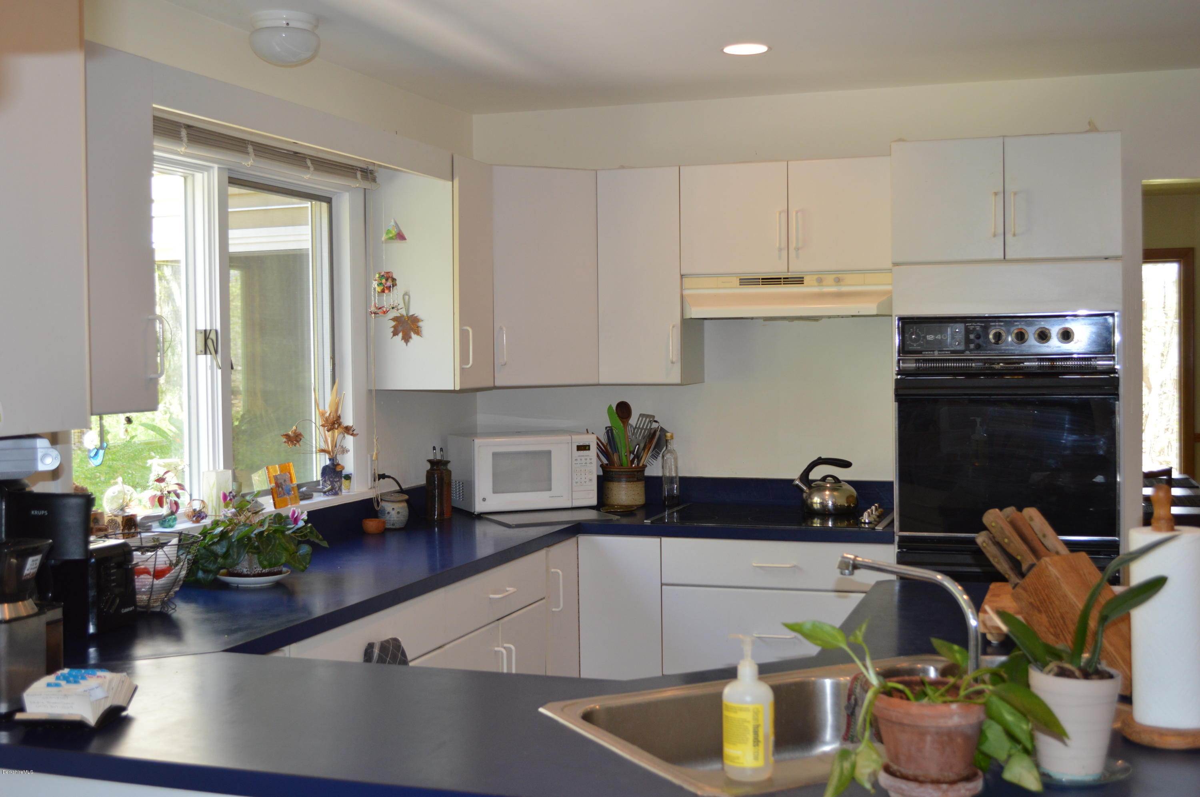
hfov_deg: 46.4
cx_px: 600
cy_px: 398
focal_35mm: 42
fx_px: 1399
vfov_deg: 31.8
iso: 400
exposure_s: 1/60
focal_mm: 28
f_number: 4.5
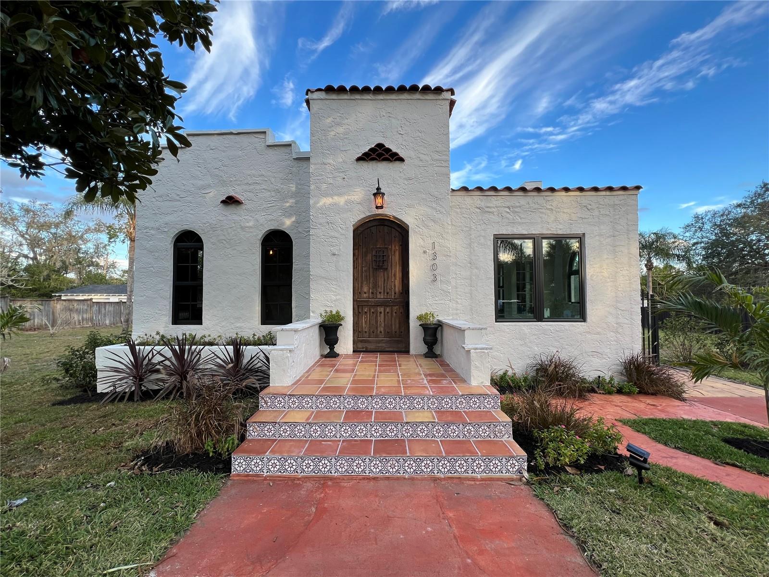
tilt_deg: +2.2
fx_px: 289
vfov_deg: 89.9
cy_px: 288
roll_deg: +0.6
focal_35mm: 13
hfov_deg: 106.2
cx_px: 384
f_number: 1.8
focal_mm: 1.57
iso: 32
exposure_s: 1/129
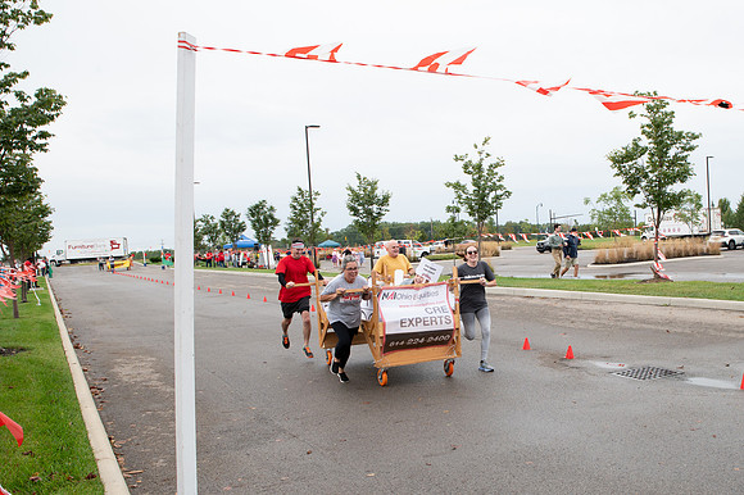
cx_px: 501
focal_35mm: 33
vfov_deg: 40.3
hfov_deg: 56.5
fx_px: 673
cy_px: 291
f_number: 7.1
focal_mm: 24
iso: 640
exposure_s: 1/320
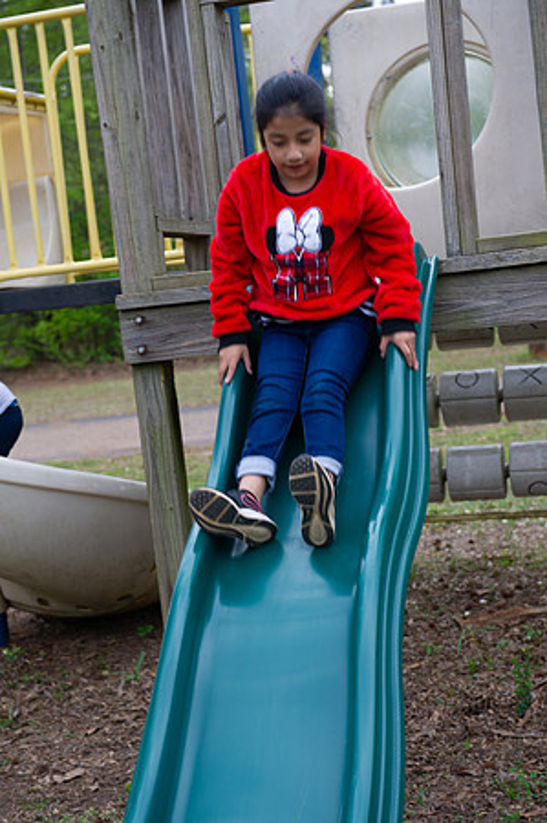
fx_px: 1508
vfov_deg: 30.5
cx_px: 274
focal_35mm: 66
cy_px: 412
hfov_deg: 20.6
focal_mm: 66
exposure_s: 1/125
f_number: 5
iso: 200
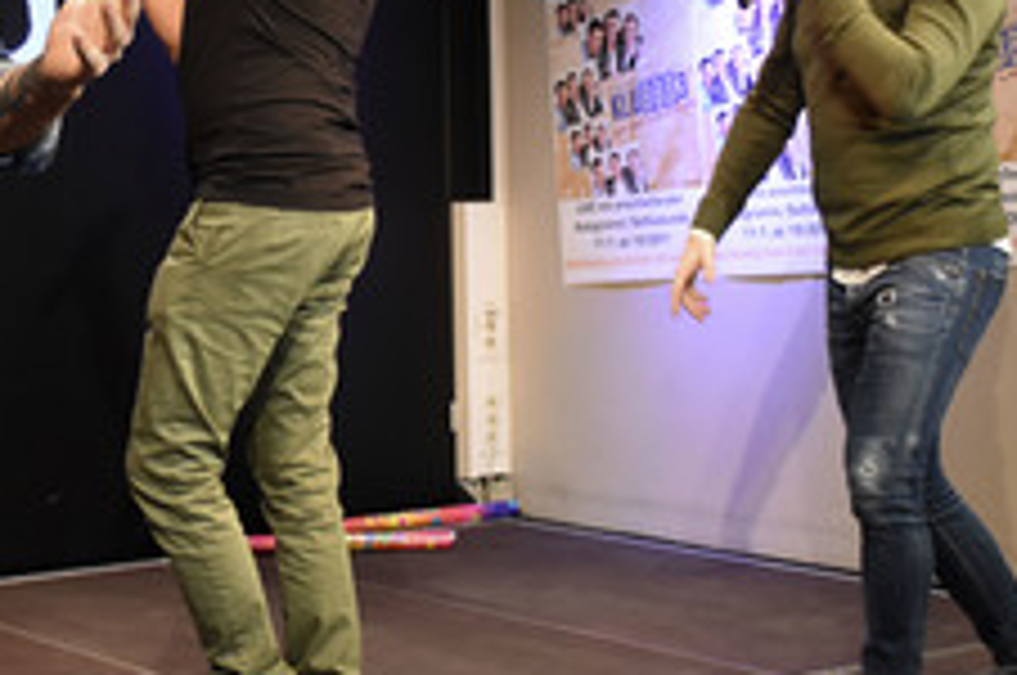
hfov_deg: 25.6
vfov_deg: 17.3
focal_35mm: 78
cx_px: 214
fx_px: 2200
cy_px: 144
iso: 1600
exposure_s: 1/80
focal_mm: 26
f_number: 4.5
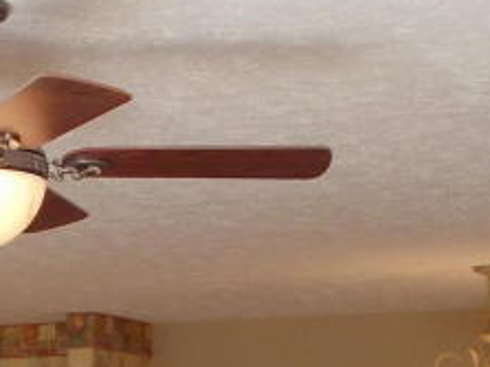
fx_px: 1882
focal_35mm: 133
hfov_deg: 14.4
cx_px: -92
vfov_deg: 10.6
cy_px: 624
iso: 80
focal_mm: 4.1
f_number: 3.3
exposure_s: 1/25
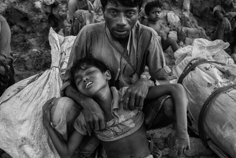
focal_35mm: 43
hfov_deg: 45.2
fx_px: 282
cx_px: 93
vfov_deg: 31.1
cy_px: 68
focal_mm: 31
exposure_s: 1/2500
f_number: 5
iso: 2000
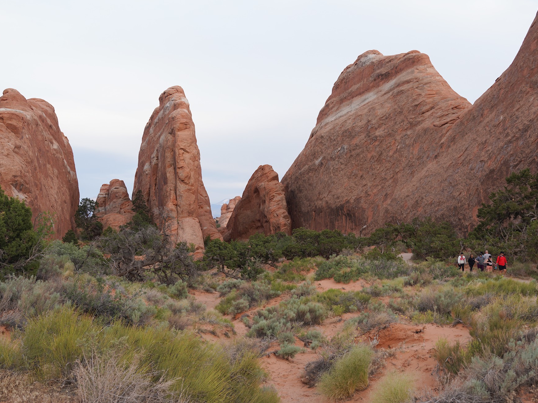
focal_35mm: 43
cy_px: 201
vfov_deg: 33.6
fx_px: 668
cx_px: 290
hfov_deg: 43.8
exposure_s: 1/100
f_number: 6.3
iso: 200
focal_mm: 39
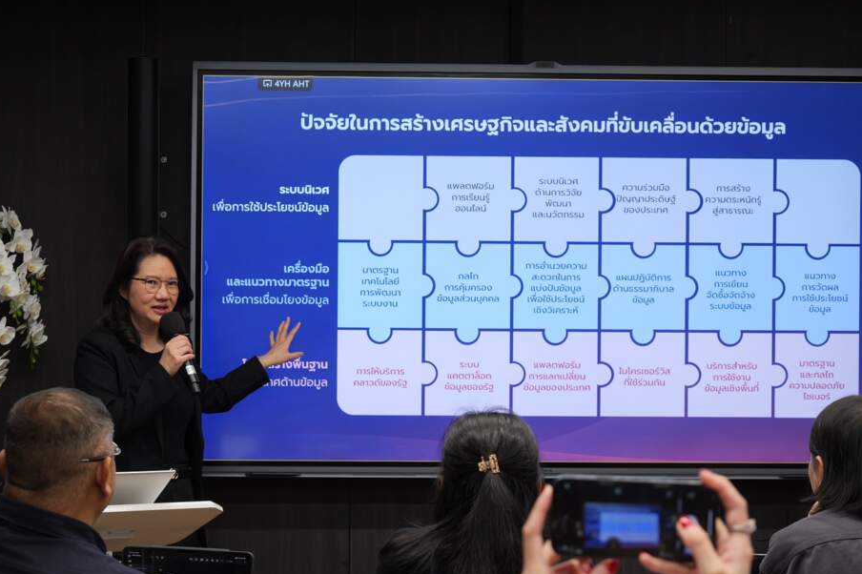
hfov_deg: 25.7
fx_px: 1891
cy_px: 284
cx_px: 410
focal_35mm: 79
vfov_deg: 17.3
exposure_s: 1/100
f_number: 5.6
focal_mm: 51
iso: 1000
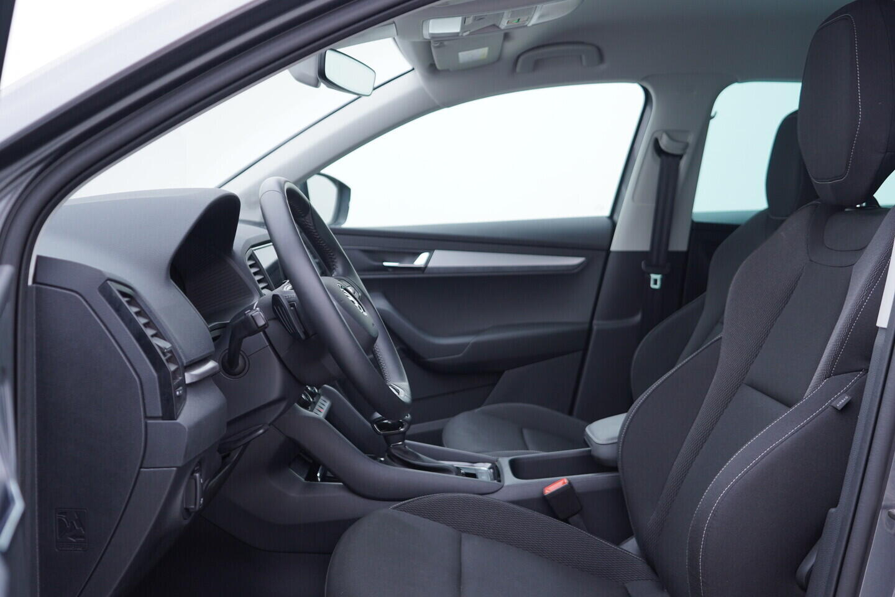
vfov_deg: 36.9
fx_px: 895
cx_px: 448
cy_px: 298
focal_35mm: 36
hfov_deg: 53.1
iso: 125
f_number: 2.8
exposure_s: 1/40
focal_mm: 24
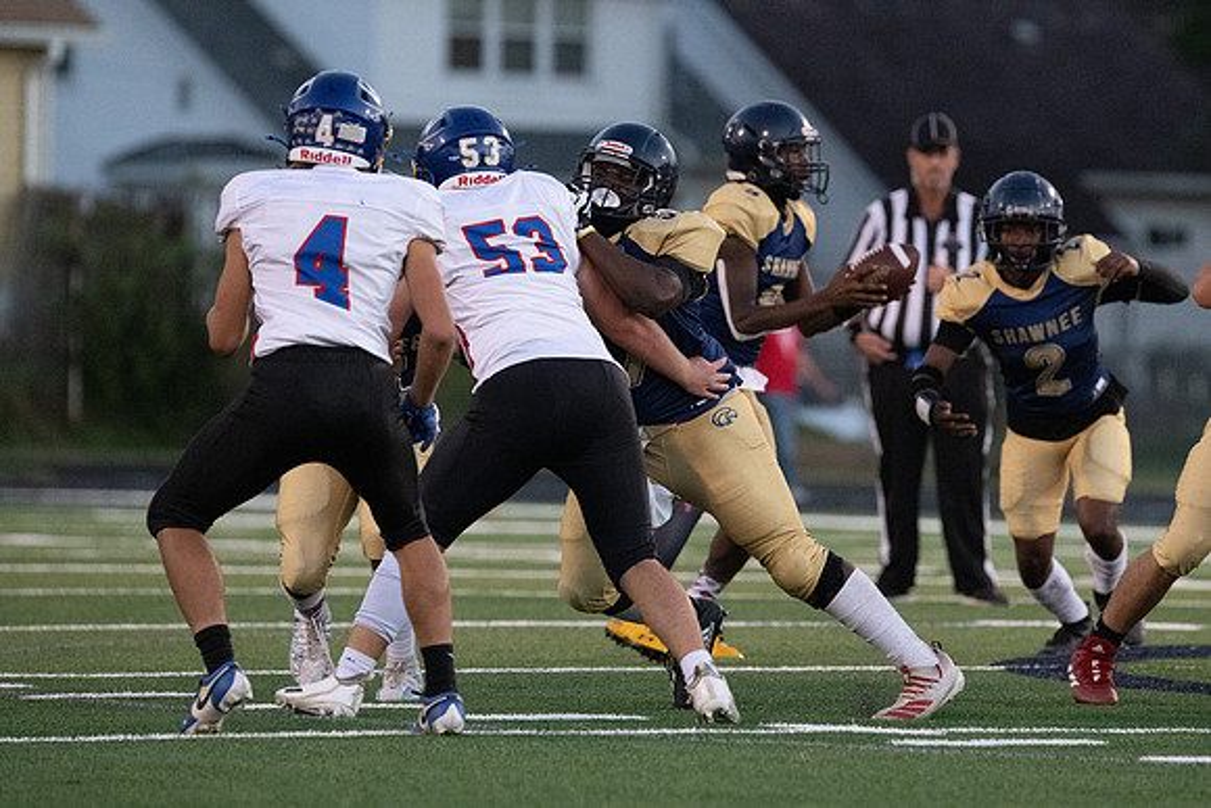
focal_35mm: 385
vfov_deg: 3.6
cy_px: 309
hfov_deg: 5.4
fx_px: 12948
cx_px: 726
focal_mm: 300
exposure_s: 1/1600
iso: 11400
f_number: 4
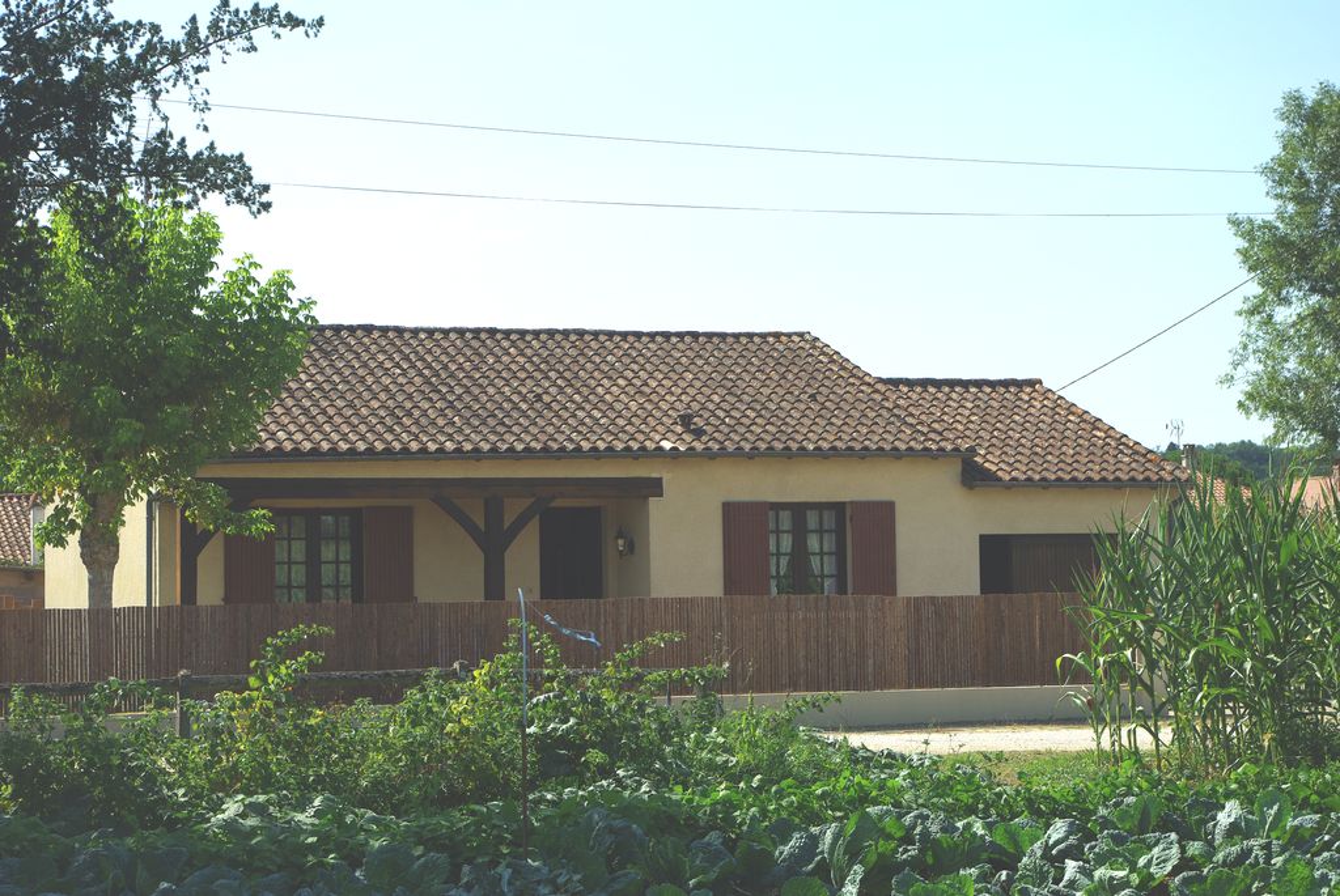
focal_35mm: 75
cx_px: 670
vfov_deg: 18.2
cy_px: 448
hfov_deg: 27.0
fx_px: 2794
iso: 100
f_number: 8
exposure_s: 1/250
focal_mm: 50
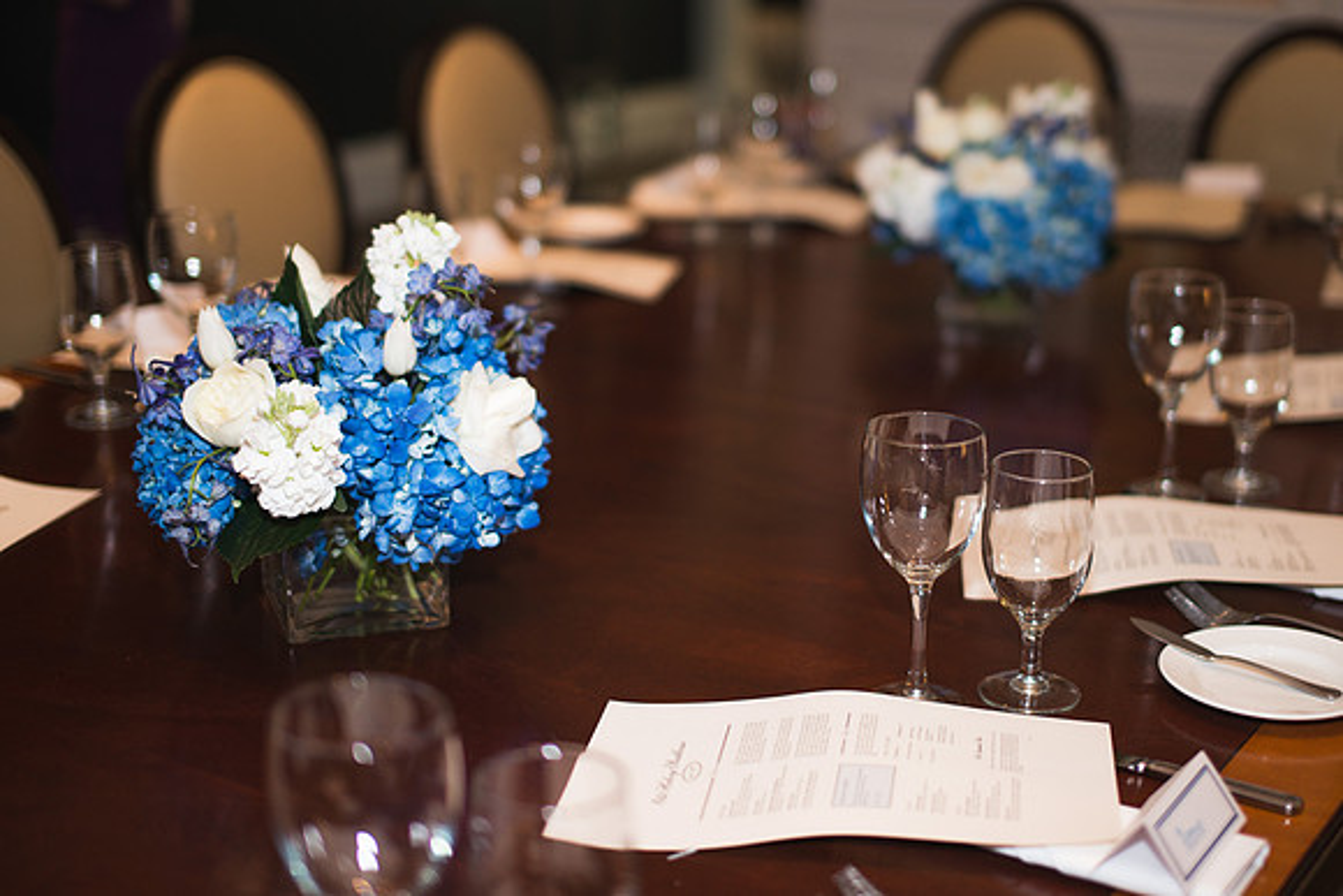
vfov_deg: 23.7
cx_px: 768
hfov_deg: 34.9
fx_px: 2135
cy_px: 383
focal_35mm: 57
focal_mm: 50
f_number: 1.4
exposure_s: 1/250
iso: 400
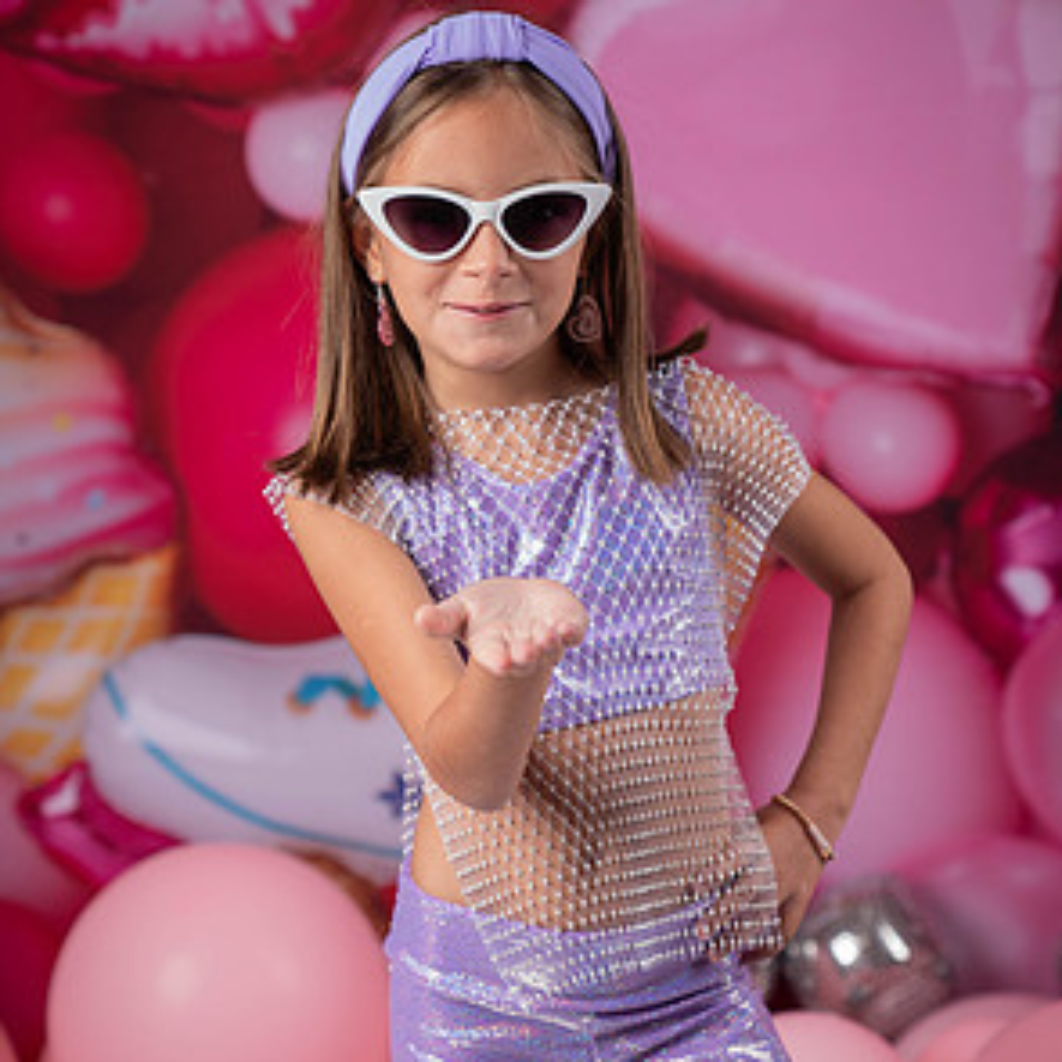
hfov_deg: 20.9
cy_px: 666
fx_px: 2881
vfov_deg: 20.8
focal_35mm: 83
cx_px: 533
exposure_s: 1/250
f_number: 3.2
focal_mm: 64
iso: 64
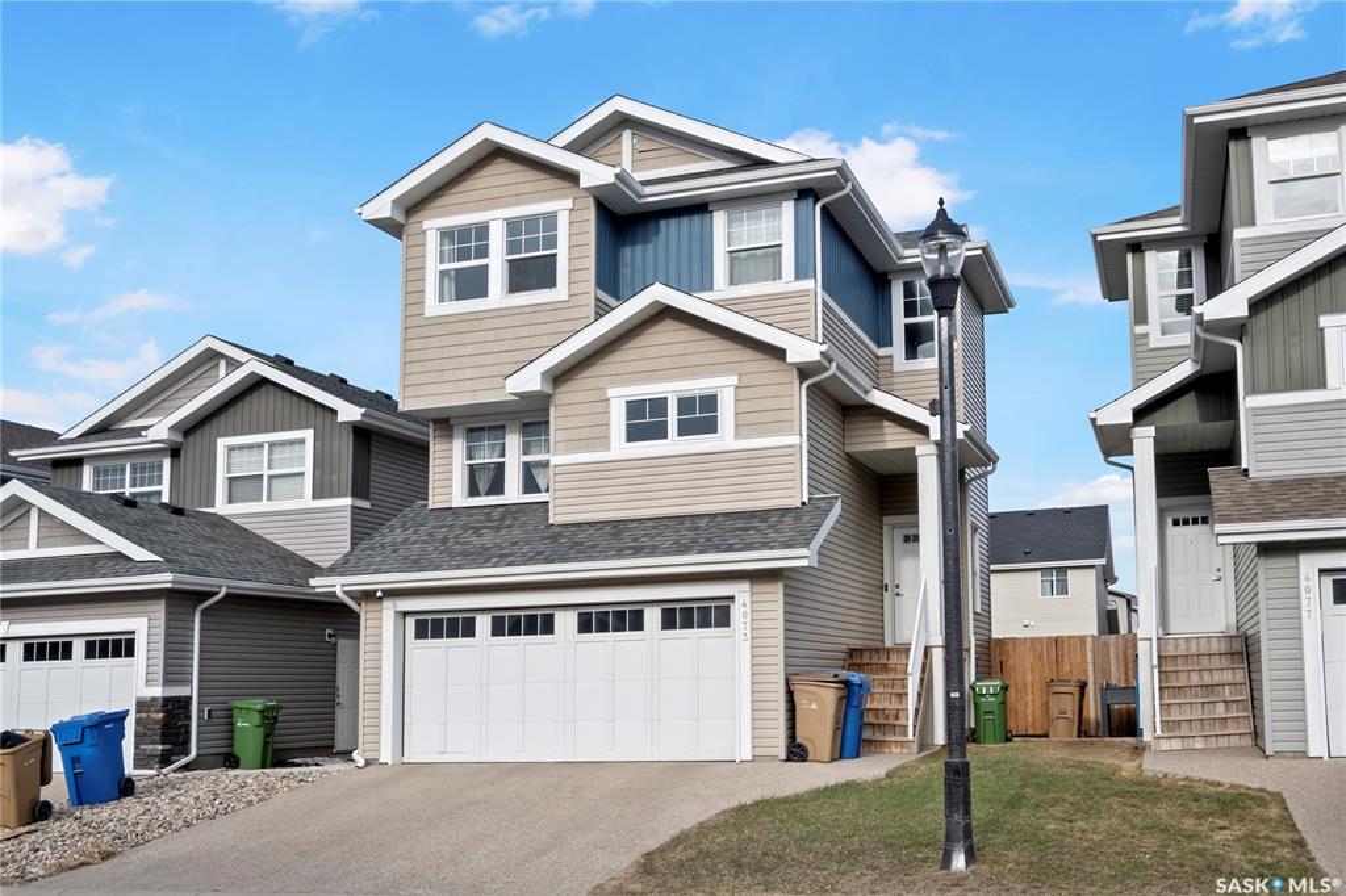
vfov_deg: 36.1
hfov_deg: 52.2
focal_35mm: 37
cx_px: 673
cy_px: 448
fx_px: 1374
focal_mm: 24.5
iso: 100
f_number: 8
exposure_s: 1/160
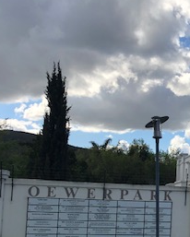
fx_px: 477
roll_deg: -1.2
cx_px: 254
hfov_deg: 20.4
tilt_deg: +4.7
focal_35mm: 68
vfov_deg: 27.5
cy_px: 180
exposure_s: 1/2288
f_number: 1.8
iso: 20
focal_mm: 3.99
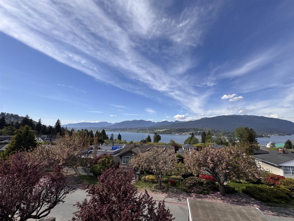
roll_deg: -0.7
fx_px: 119
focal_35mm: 14
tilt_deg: +9.5
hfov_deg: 102.1
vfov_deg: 85.7
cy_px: 110
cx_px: 147
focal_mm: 2.22
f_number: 2.2
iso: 50
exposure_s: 1/2415
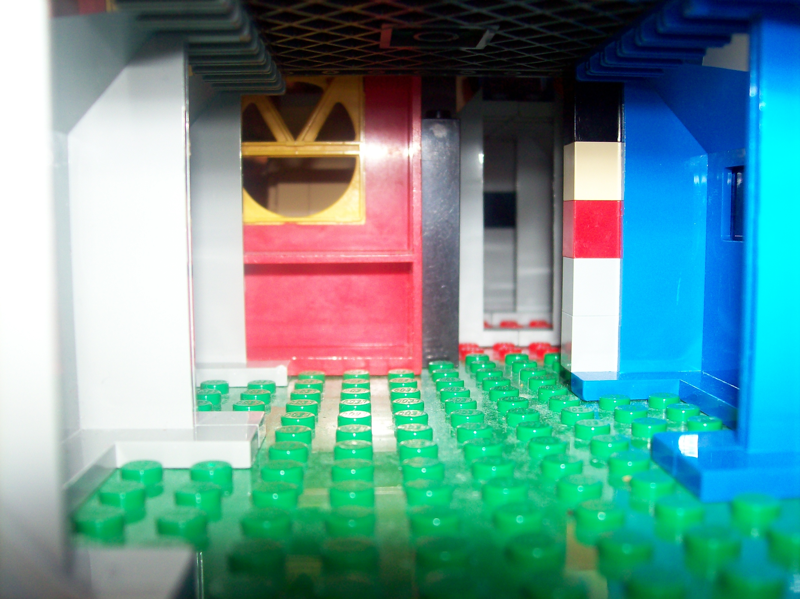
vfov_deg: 39.6
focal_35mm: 36
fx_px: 832
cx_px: 400
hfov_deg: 51.4
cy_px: 300
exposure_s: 1/64
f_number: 2.7
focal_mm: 6
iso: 80
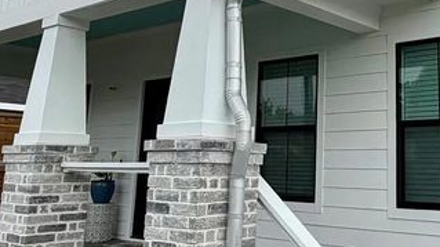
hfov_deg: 40.0
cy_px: 50
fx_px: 571
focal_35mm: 49
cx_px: 366
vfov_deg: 24.0
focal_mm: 2.22
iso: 40
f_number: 2.2
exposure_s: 1/672
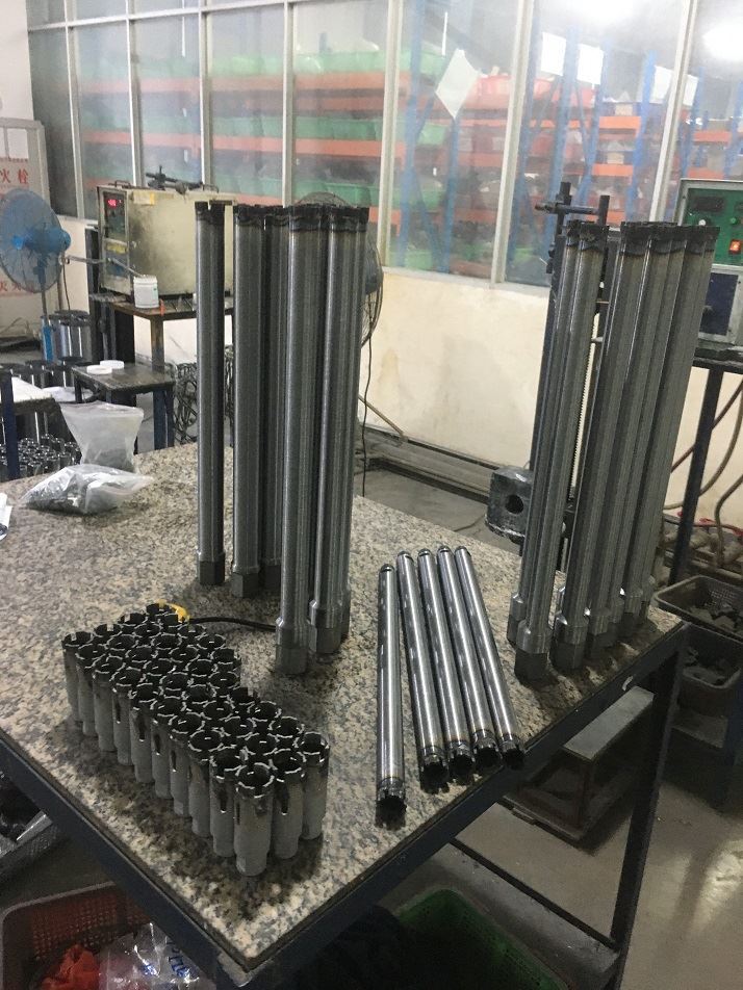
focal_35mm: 29
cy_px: 495
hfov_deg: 48.2
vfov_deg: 61.7
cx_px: 372
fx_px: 830
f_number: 2.2
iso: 200
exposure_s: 1/20
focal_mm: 4.15
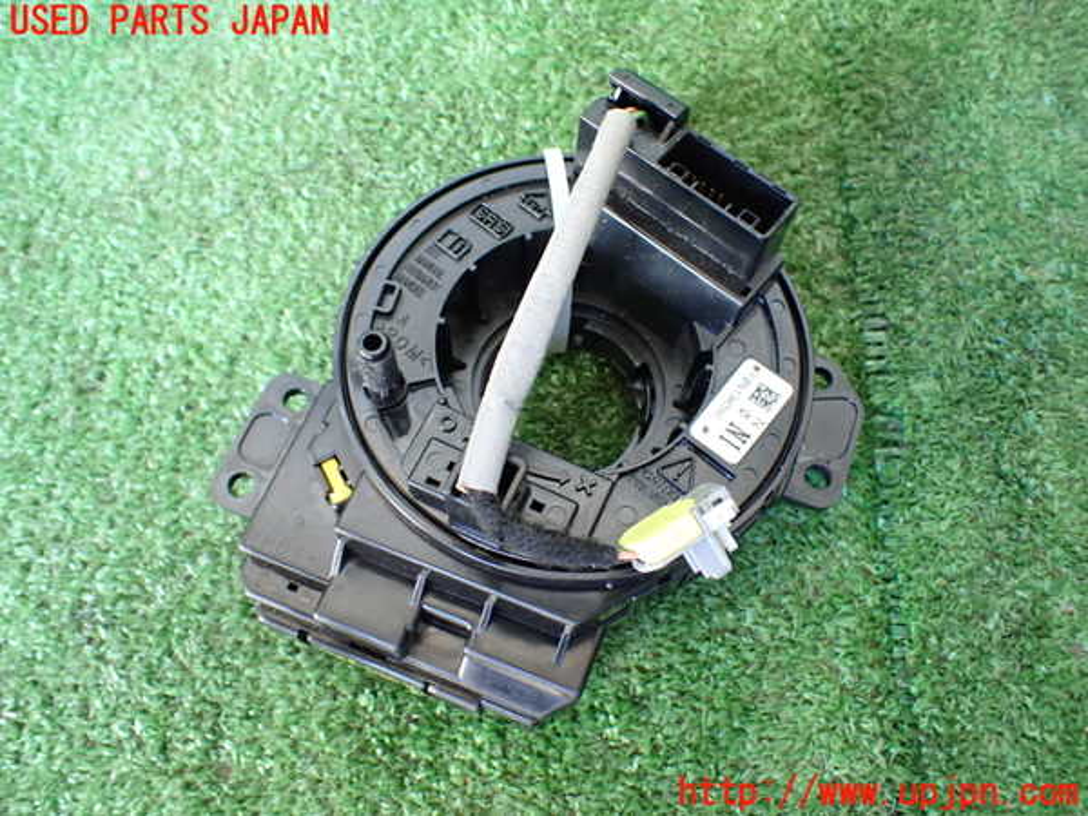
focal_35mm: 30
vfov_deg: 46.8
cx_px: 544
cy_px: 408
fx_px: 943
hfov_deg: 60.0
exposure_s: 1/50
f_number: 2.3
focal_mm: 5.4
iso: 800
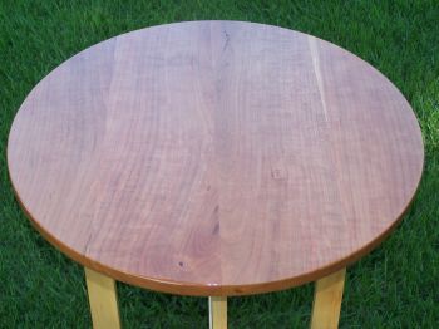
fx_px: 811
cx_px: 220
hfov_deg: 30.3
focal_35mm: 64
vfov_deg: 22.9
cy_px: 164
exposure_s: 1/125
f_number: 3.2
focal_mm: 10.7
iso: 80
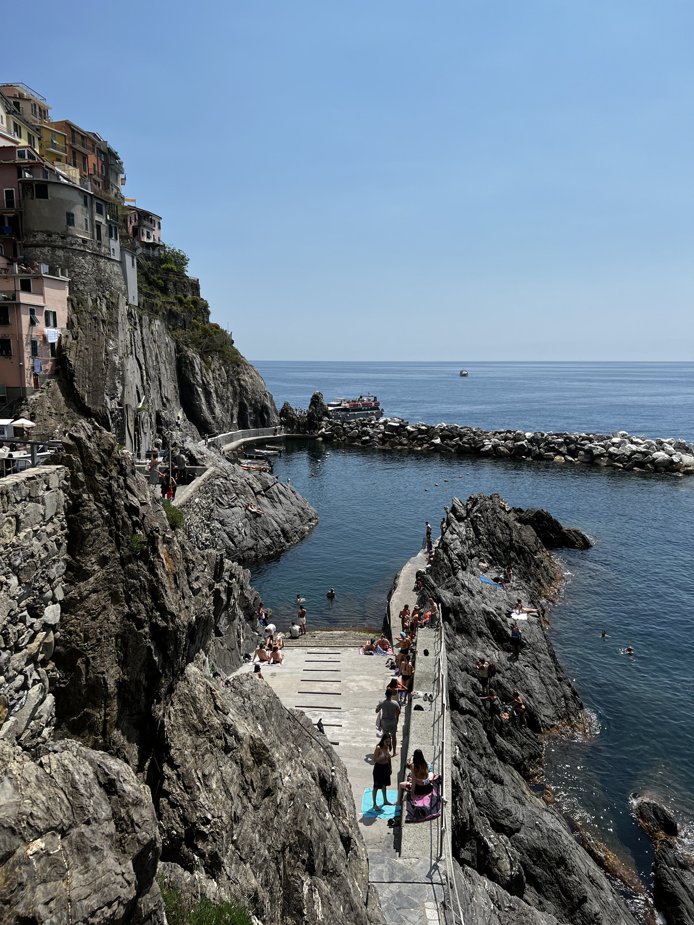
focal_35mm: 26
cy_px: 462
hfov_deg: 53.1
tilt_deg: -8.0
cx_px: 347
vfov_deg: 67.3
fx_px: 695
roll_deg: -0.9
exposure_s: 1/8696
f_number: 1.5
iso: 50
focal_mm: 5.7
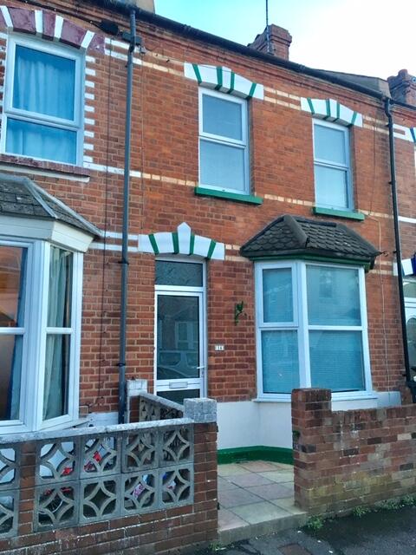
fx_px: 465
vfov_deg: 61.7
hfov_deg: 48.2
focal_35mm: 29
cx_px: 208
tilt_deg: +7.8
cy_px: 278
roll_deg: +0.7
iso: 50
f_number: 2.2
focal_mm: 4.15
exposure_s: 1/33
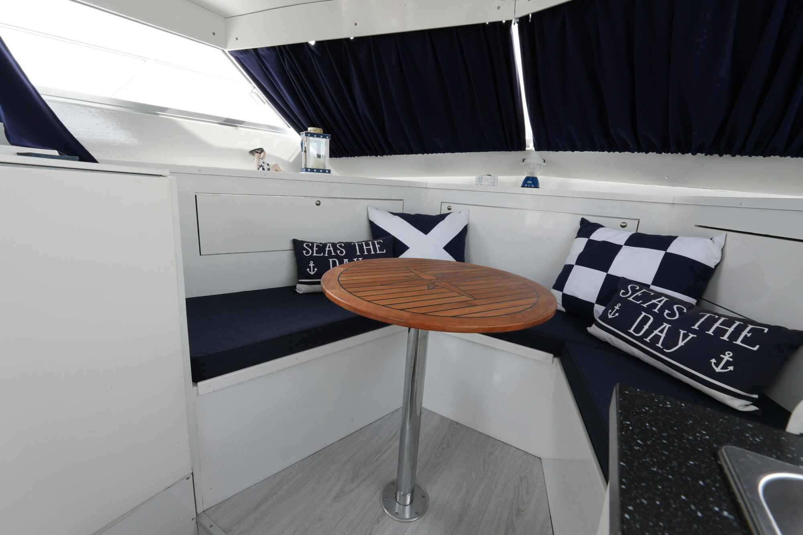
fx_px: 335
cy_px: 268
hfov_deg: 100.4
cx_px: 402
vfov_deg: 77.3
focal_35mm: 15
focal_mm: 10
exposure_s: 1/30
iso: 160
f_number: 8
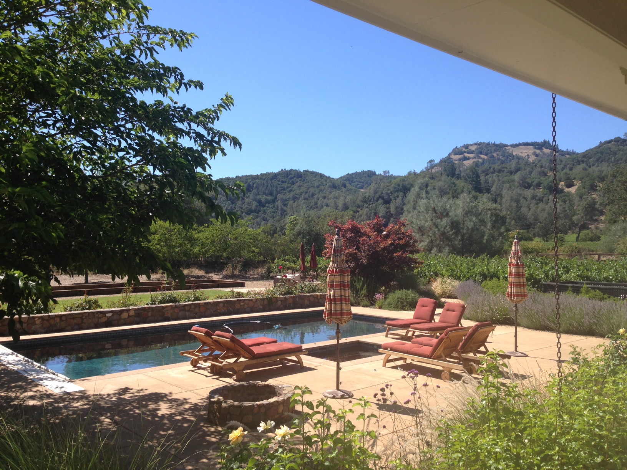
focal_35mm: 33
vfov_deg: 42.9
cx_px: 314
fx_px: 598
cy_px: 235
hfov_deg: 55.4
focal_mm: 4.13
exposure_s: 1/968
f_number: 2.4
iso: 50
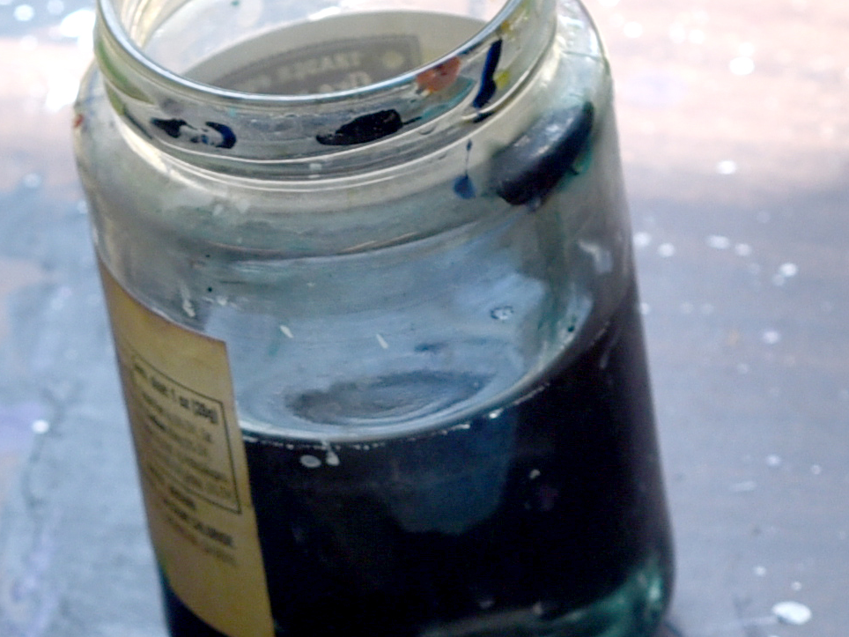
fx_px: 7358
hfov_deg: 6.6
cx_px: 265
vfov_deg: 4.9
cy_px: 1131
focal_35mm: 300
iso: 320
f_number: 5
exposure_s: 1/200
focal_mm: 50
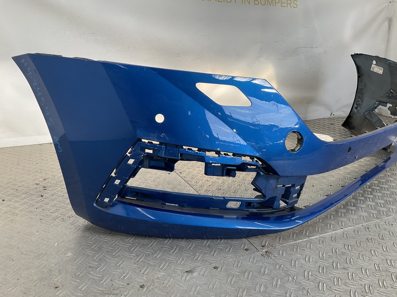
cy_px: 148
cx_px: 198
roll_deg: -3.1
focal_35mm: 29
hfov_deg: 61.7
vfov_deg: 48.2
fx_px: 333
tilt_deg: -16.4
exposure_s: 1/219
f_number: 1.8
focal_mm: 3
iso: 16
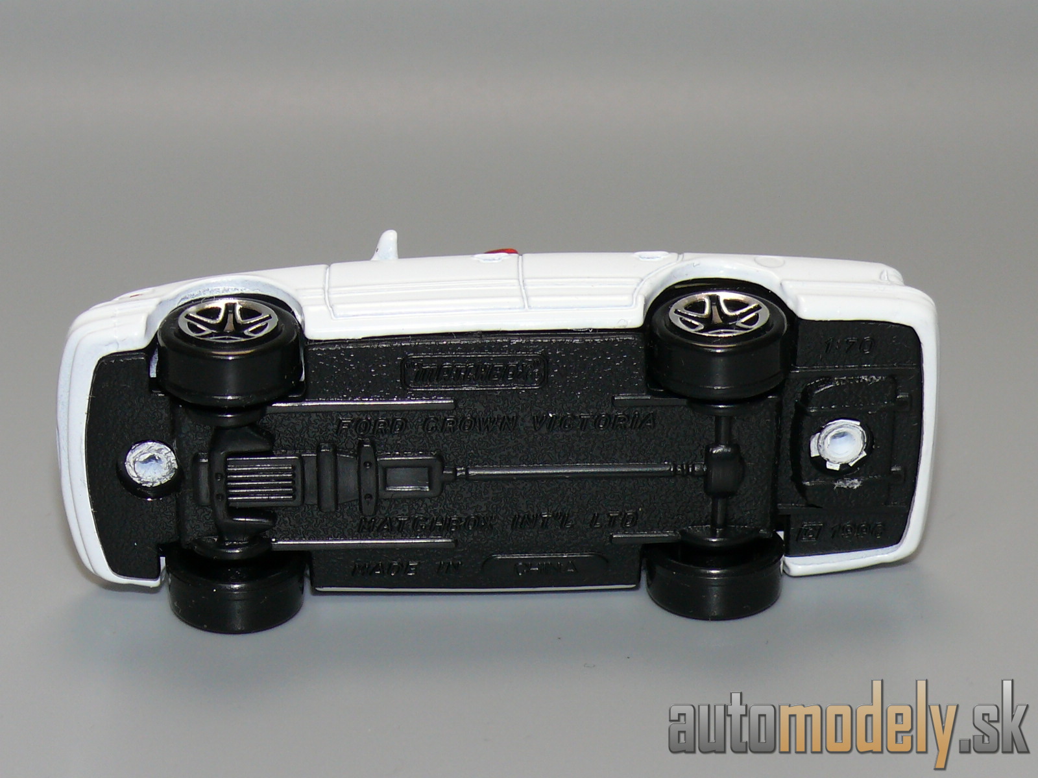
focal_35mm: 116
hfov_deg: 17.0
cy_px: 389
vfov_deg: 12.8
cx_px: 519
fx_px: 3478
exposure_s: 1/30
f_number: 4
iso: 100
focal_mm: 14.3
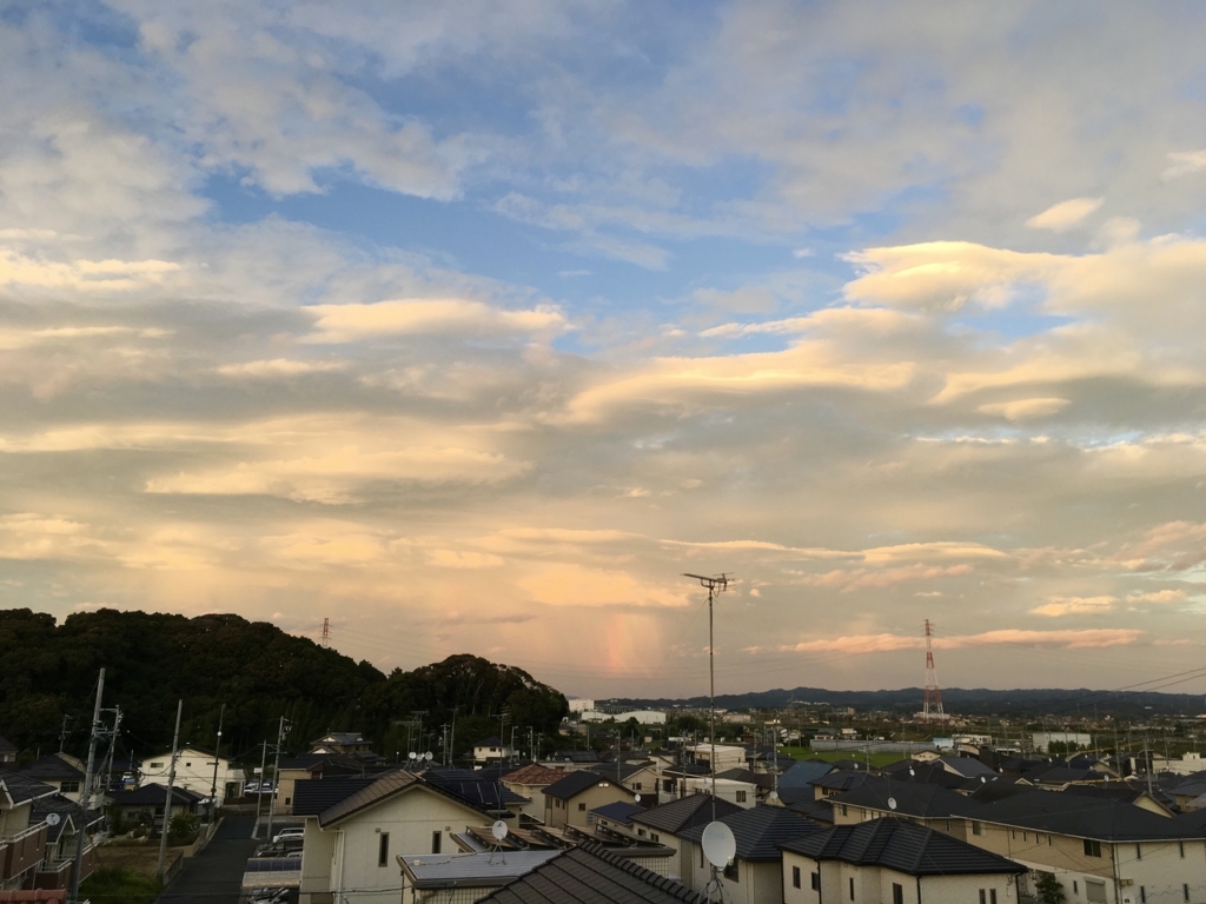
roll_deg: -0.8
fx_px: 1010
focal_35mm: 29
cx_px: 603
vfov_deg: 48.2
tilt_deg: +15.1
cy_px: 452
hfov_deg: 61.7
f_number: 2.2
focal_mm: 4.15
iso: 25
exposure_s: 1/172
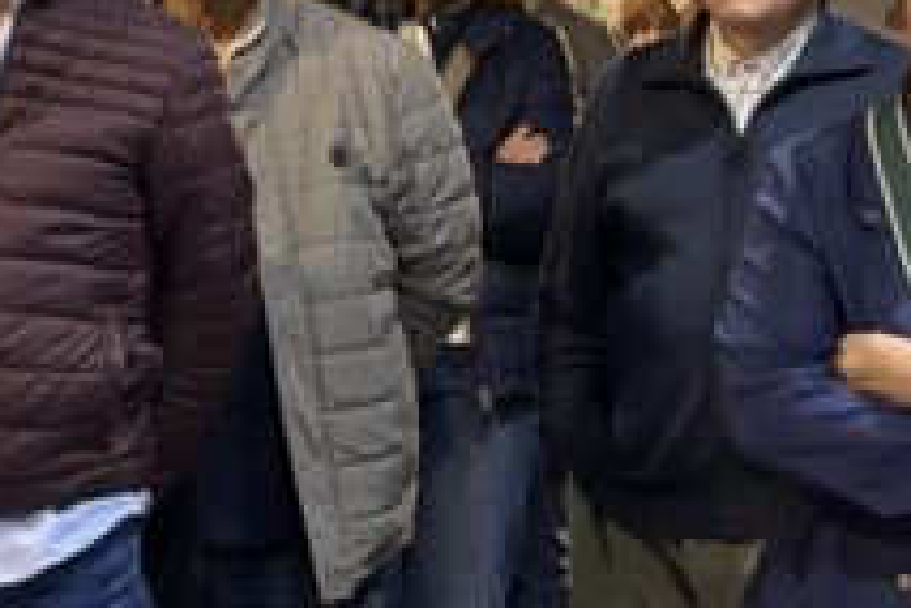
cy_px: 505
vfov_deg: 5.7
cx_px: 26
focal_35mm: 240
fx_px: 6073
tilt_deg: -4.5
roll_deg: -1.3
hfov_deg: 8.5
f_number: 1.48
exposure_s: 1/25
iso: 400
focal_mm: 6.93
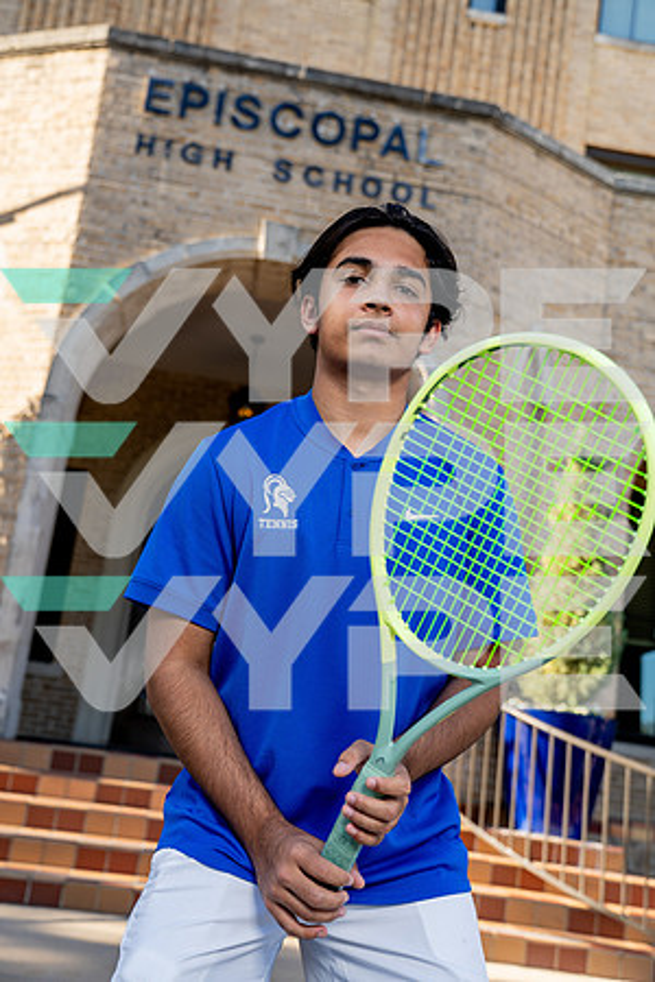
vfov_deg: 47.4
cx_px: 328
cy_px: 491
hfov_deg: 32.6
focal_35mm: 41
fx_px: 1119
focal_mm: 41
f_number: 4
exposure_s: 1/250
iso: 100
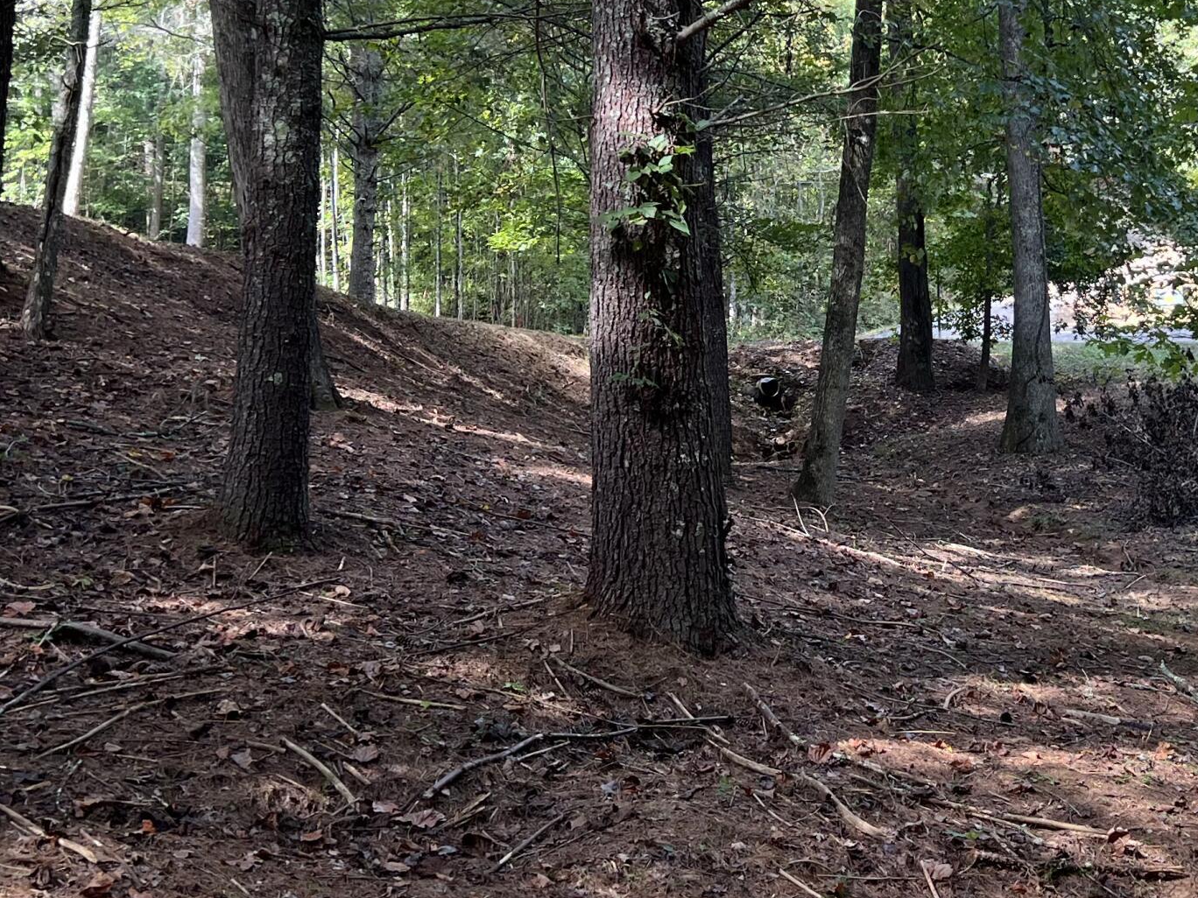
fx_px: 1973
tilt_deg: +5.1
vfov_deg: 25.6
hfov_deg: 33.0
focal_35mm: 57
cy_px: 345
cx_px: 920
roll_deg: +2.6
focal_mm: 5.7
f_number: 1.5
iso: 40
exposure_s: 1/137
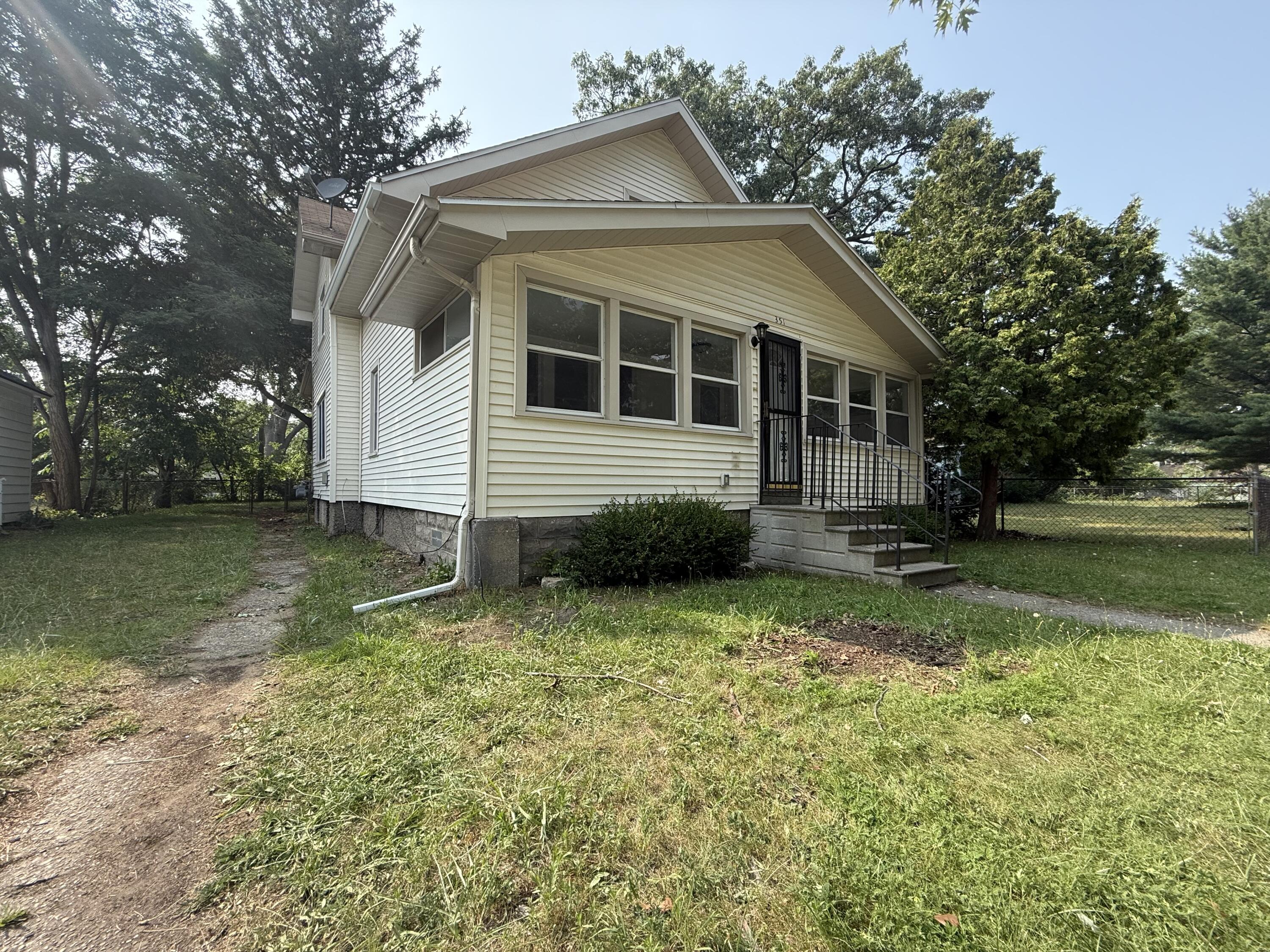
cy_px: 476
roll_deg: -0.4
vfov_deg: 85.7
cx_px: 635
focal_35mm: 14
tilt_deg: +2.2
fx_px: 514
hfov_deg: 102.1
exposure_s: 1/458
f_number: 2.2
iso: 50
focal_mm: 2.22
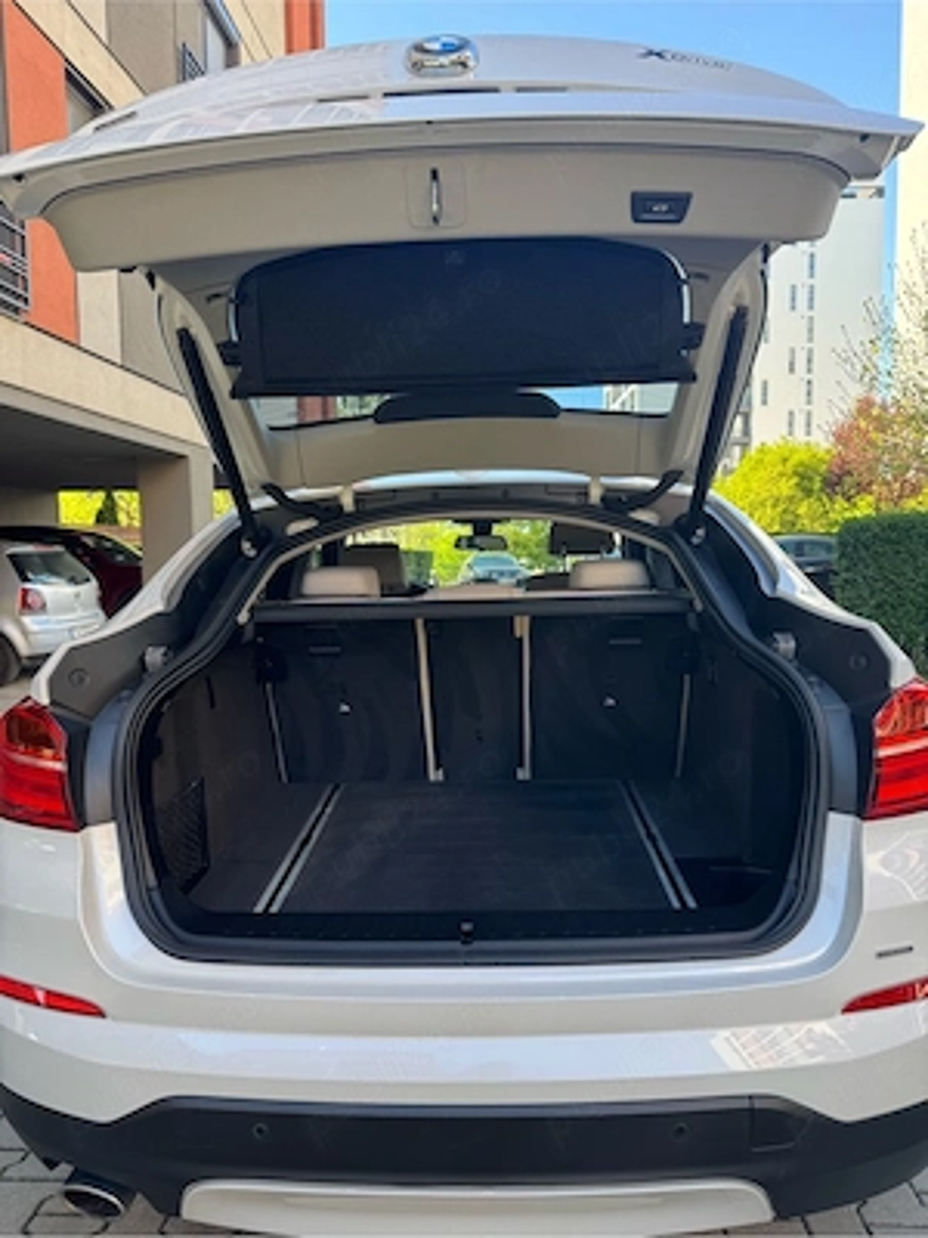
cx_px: 464
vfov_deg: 71.6
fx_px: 858
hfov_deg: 56.8
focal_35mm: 24
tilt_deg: -4.3
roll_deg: +1.0
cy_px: 619
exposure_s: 1/293
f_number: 1.78
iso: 80
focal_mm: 6.76
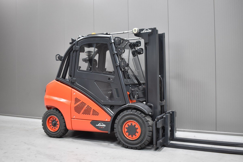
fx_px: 233
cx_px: 122
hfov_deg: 55.1
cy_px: 81
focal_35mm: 34
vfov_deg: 38.4
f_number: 4.5
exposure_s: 1/40
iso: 1250
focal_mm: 23
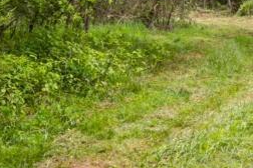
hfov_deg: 14.9
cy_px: -31
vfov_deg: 9.8
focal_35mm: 138
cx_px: 149
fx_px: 970
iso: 500
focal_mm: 29
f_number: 8
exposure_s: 1/400
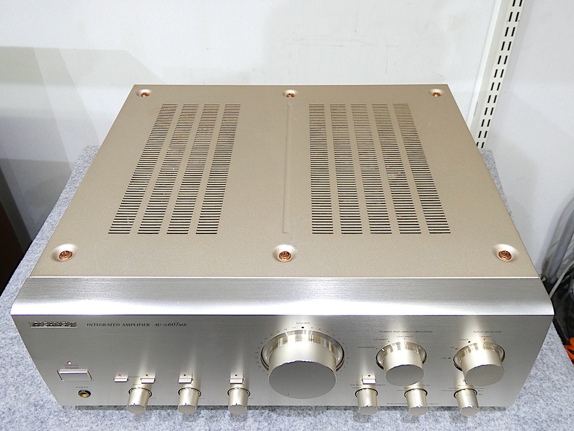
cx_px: 287
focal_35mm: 31
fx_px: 514
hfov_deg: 58.4
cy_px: 216
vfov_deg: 45.4
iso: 200
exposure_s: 1/13
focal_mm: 5.4
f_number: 3.5
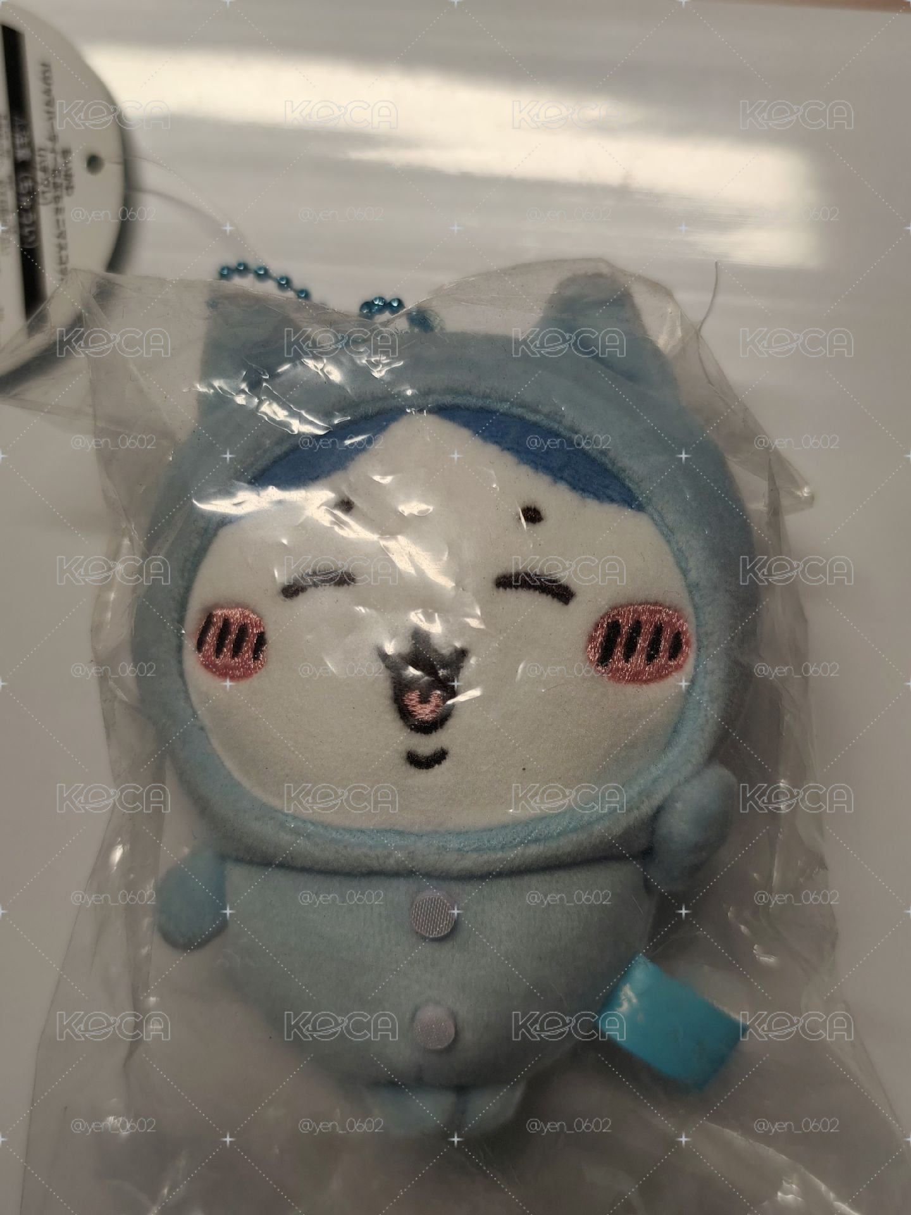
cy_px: 608
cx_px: 456
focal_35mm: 36
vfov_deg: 51.4
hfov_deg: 39.7
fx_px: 1263
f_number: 1.65
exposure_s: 1/120
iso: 100
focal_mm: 6.19
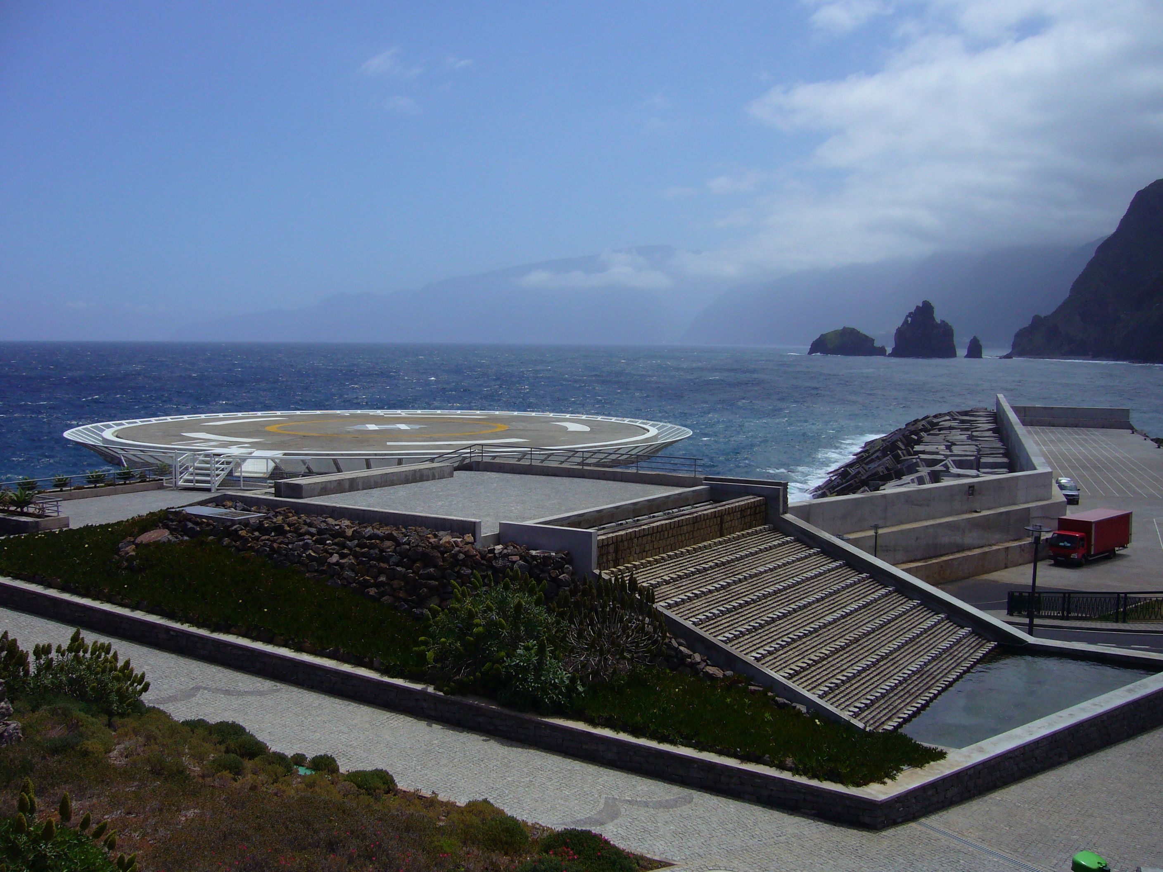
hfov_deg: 52.6
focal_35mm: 35
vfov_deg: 40.7
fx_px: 1176
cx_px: 582
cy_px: 436
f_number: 5.6
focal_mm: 5.8
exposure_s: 1/800
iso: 100
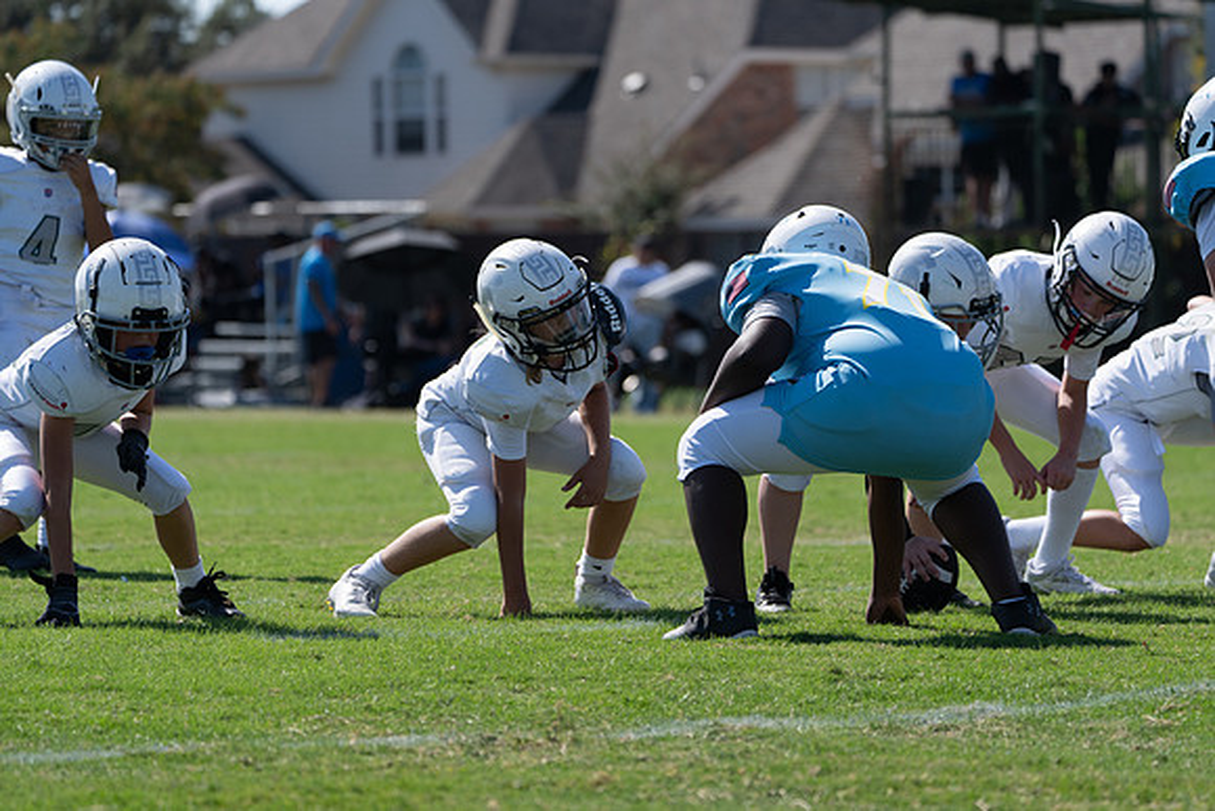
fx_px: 7258
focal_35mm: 215
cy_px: 406
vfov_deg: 6.4
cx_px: 608
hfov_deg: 9.6
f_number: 5.6
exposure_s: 1/1600
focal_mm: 215
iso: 320
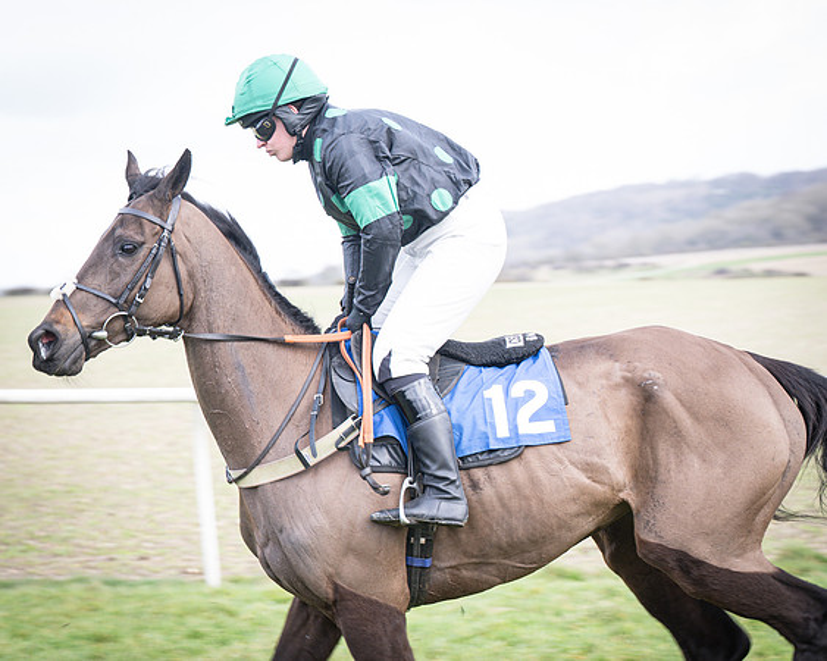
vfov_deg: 13.0
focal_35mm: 118
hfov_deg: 16.3
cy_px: 330
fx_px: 2895
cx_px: 366
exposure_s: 1/250
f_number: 4
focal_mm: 70
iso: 200
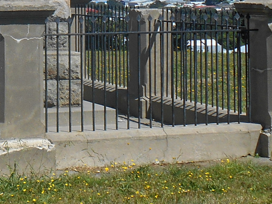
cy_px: -71
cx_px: -46
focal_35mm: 135
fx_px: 1061
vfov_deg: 10.7
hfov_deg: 14.2
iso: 80
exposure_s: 1/1000
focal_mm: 5.5
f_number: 3.6
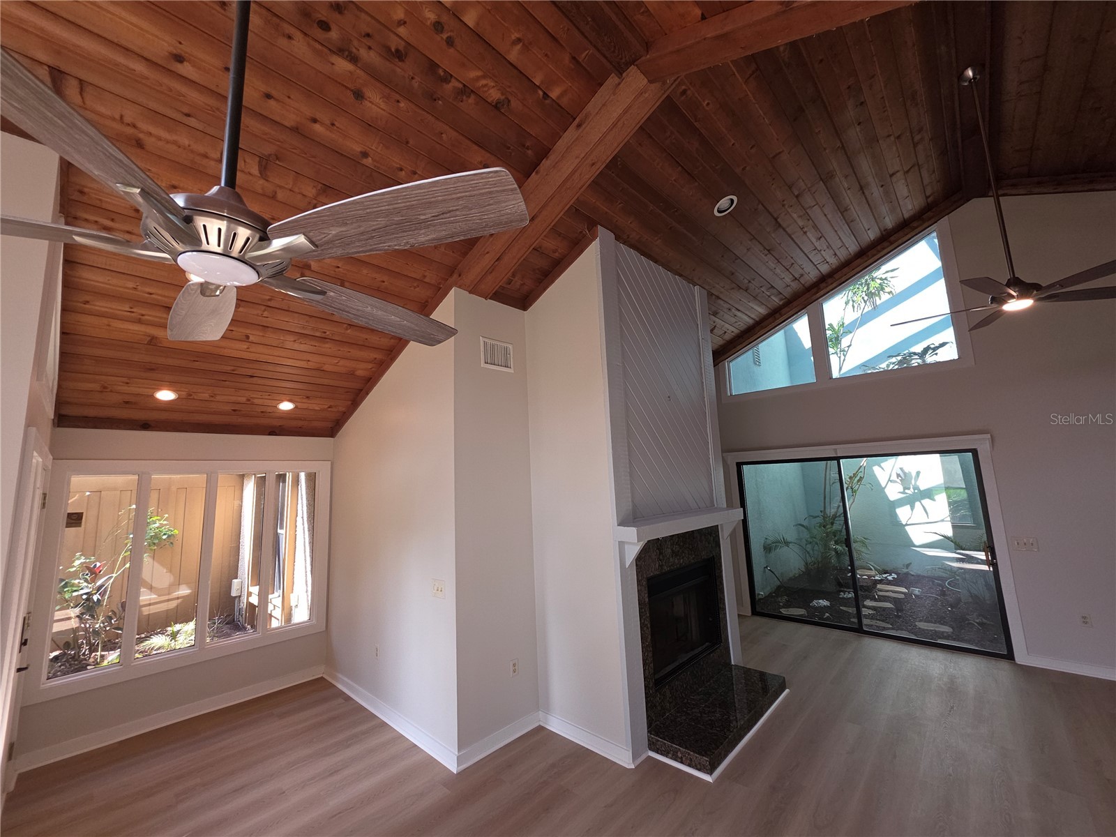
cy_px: 418
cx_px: 558
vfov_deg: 89.9
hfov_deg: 106.2
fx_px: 419
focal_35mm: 13
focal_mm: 2.2
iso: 32
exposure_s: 1/60
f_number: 1.9
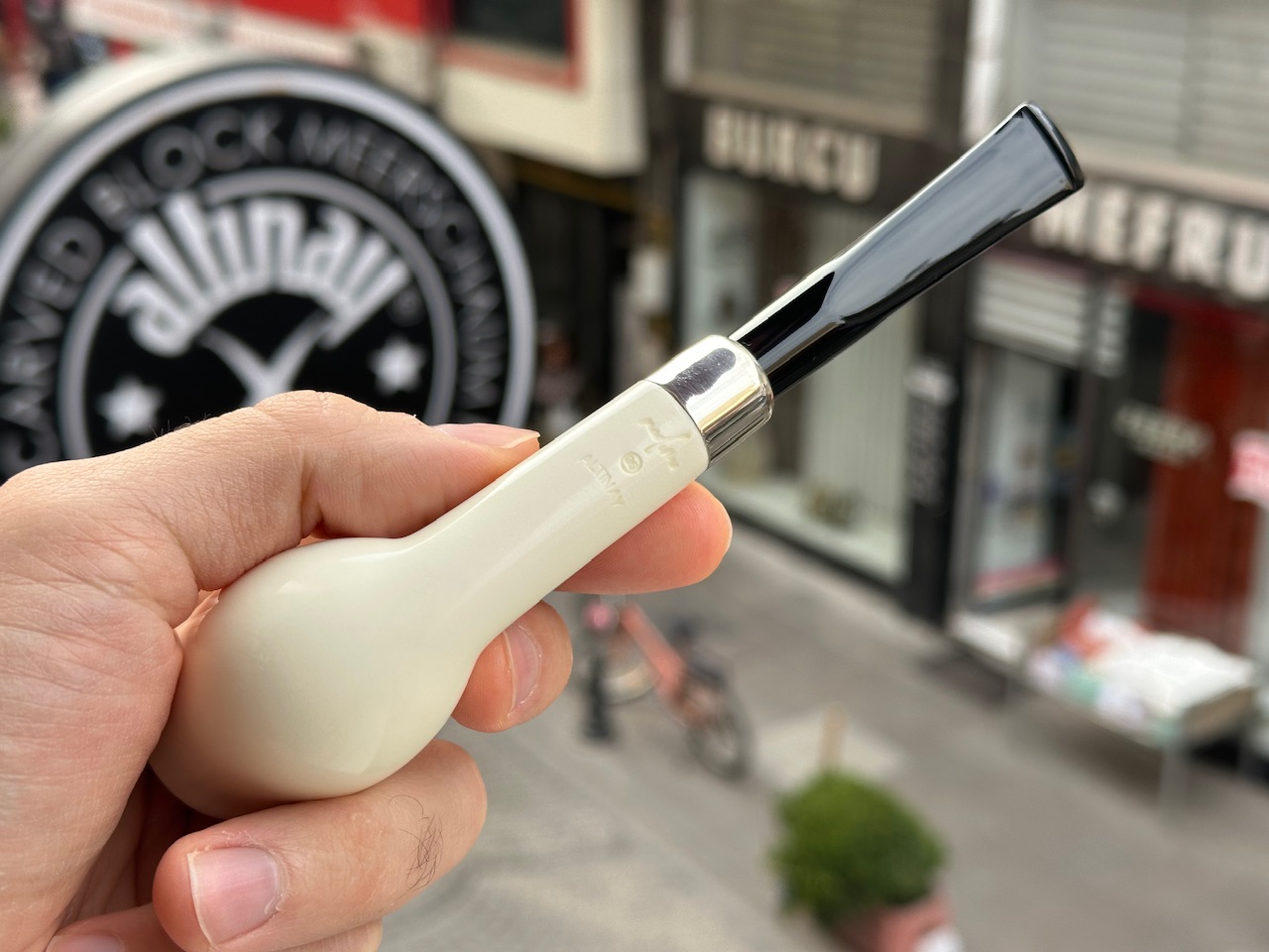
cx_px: 634
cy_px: 476
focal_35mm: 48
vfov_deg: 30.3
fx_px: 1760
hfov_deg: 39.7
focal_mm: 6.86
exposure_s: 1/627
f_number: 1.78
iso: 64
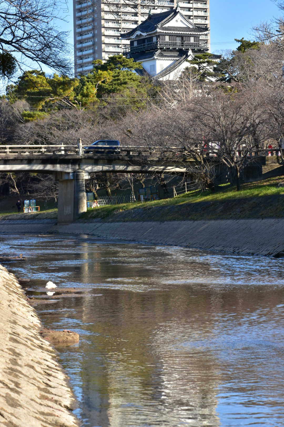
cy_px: 214
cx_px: 142
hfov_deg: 10.8
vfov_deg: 16.1
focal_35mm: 128
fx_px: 1509
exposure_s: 1/50
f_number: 18
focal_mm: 85
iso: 125
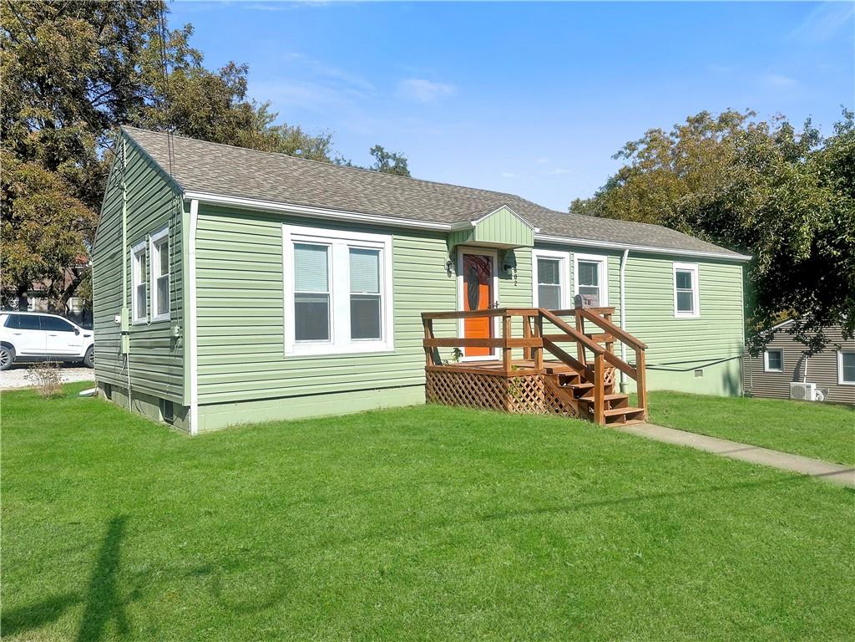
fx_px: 593
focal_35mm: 24
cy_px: 321
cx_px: 428
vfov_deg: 56.8
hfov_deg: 71.6
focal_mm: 6.86
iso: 80
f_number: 1.78
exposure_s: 1/7576
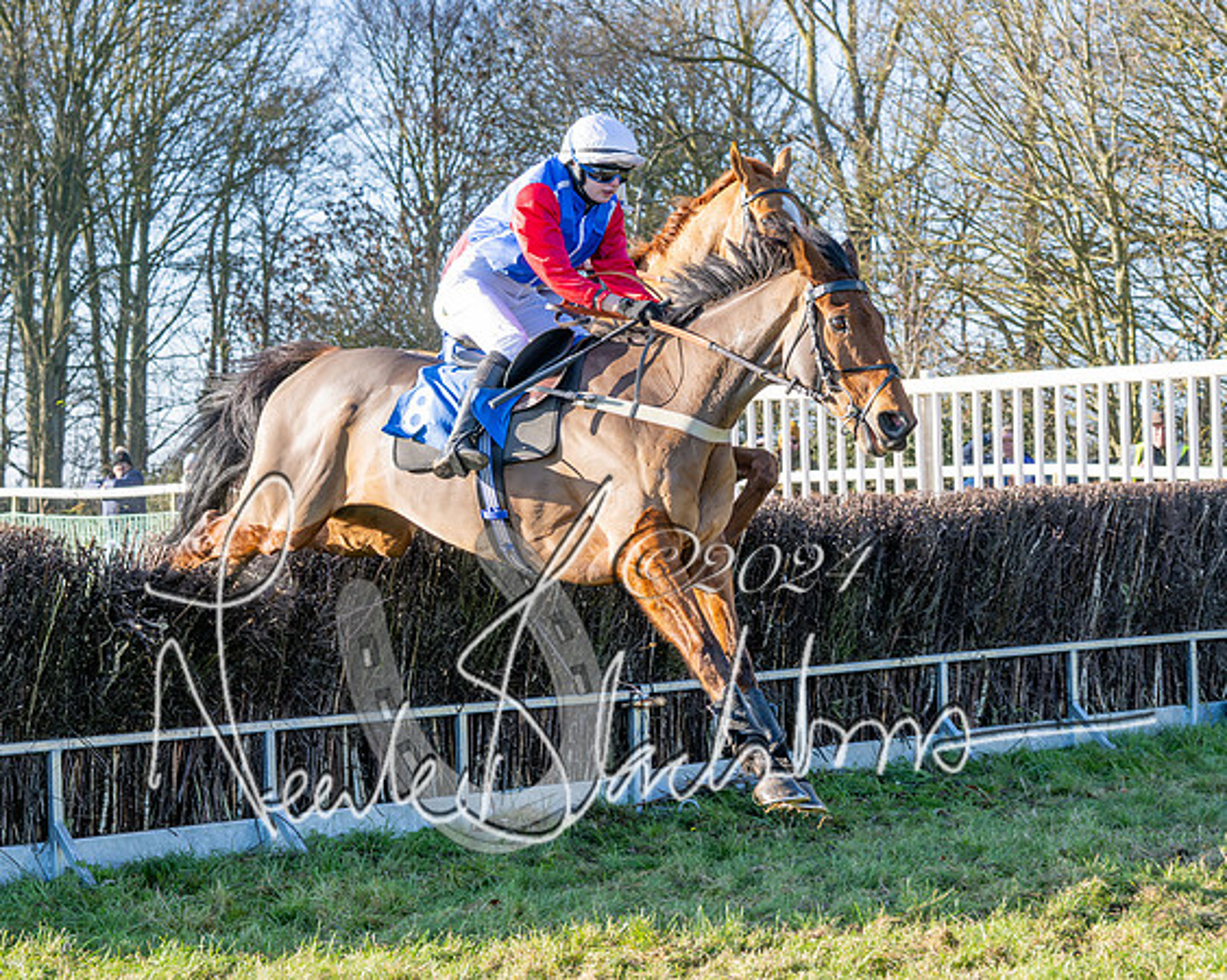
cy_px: 537
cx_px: 699
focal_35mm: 90
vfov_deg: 17.0
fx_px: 3275
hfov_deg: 21.2
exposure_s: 1/1250
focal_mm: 49
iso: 400
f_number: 4.5
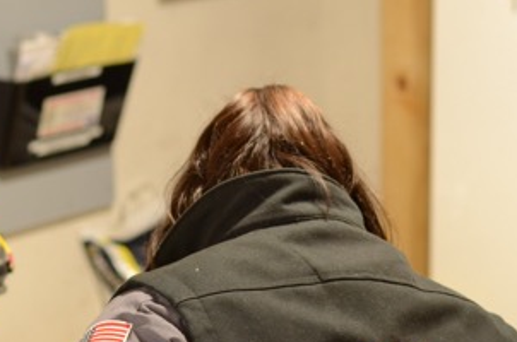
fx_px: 2279
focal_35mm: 159
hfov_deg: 12.8
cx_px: 495
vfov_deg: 8.6
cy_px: 318
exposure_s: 1/200
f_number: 2.8
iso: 800
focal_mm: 50
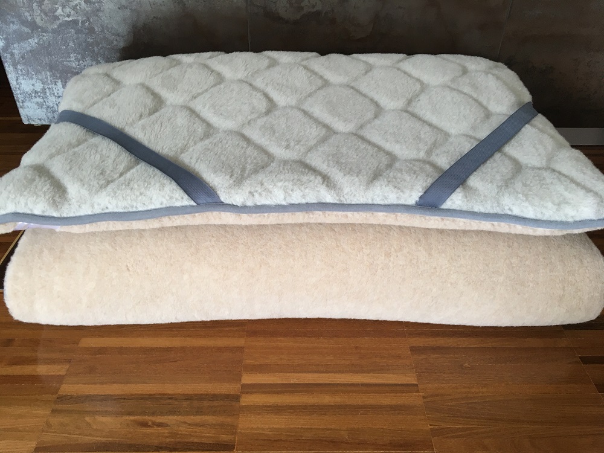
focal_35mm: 29
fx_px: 506
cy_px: 226
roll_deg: -0.2
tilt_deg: -36.3
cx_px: 302
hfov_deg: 61.7
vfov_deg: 48.2
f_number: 2.2
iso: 80
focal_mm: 4.15
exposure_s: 1/33
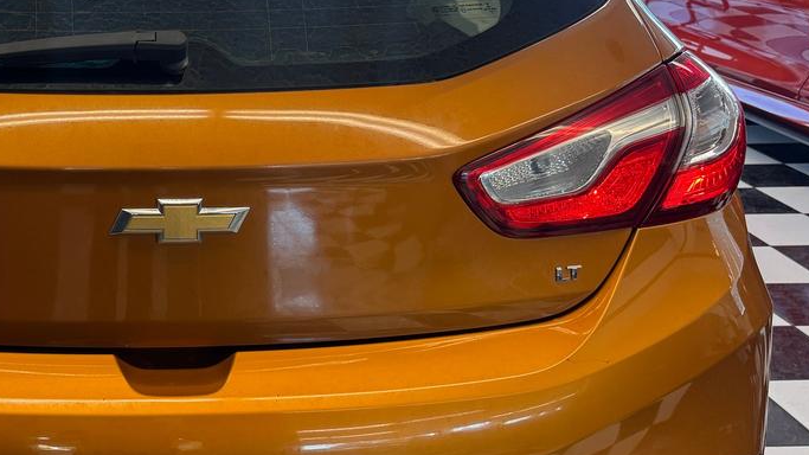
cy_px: 203
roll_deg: +0.0
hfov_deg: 39.8
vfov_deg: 24.4
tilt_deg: -18.8
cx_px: 122
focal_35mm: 49
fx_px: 1051
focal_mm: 6.76
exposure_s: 1/120
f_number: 1.78
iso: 125
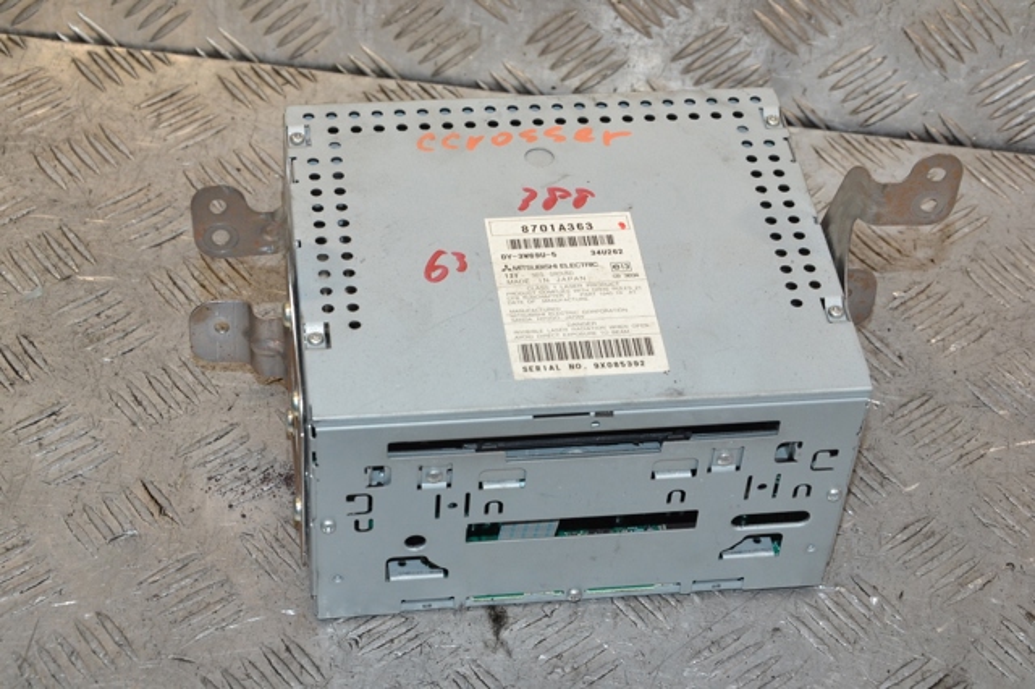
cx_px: 518
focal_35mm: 75
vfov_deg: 18.2
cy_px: 344
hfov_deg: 27.0
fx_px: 2155
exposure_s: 1/200
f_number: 10
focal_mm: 50
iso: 800
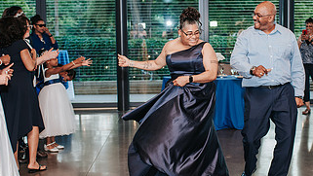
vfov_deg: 17.8
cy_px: 95
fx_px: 565
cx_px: 190
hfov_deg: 30.9
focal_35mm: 68
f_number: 2.8
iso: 560
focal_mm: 35
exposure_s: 1/160
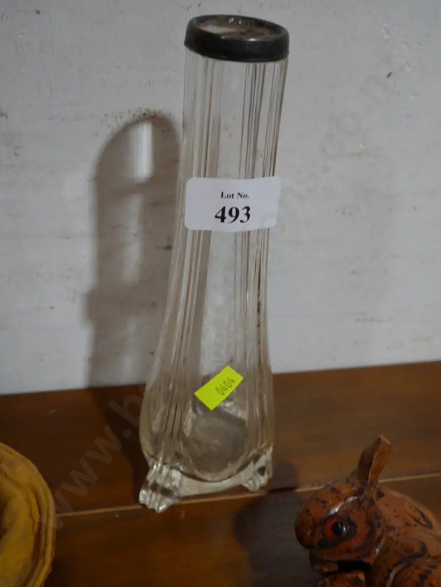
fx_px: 713
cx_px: 220
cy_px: 294
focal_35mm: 42
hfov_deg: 34.4
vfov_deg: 44.8
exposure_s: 1/60
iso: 320
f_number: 4.6
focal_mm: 21
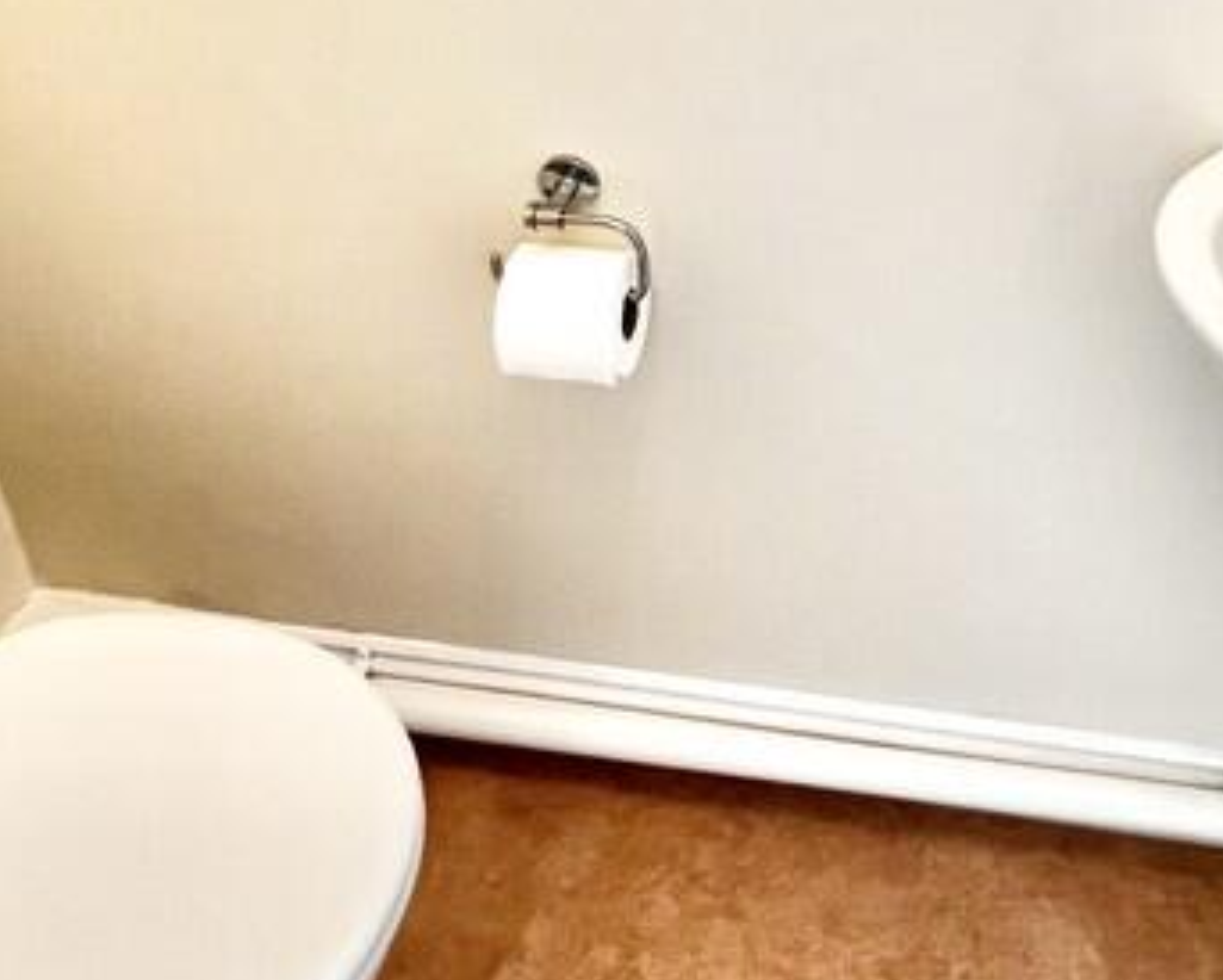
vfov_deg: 34.3
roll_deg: +1.3
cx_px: 851
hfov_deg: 46.9
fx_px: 1376
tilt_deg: -24.8
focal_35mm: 38
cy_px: -79
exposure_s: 1/100
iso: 125
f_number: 1.8
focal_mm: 1.57
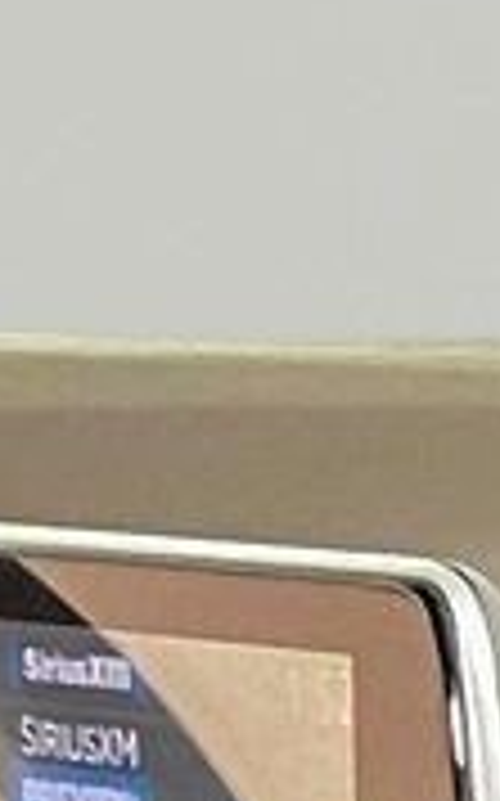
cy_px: 1984
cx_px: 2905
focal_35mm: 277
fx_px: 6049
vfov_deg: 7.1
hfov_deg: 4.0
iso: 160
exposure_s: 1/60
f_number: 1.8
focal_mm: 3
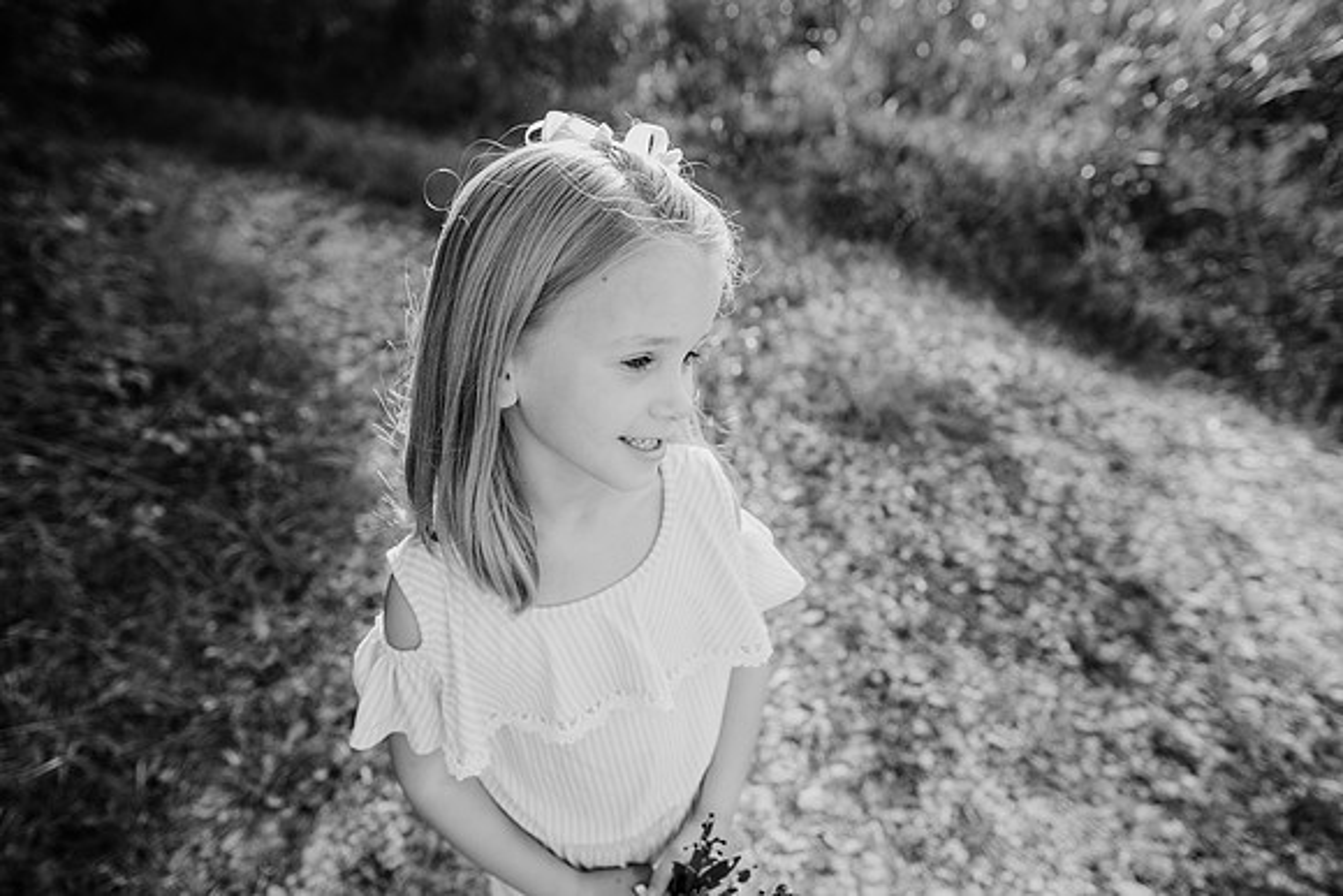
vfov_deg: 53.2
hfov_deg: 73.7
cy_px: 448
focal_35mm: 24
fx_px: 896
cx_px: 672
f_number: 3.5
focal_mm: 24
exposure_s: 1/640
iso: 200
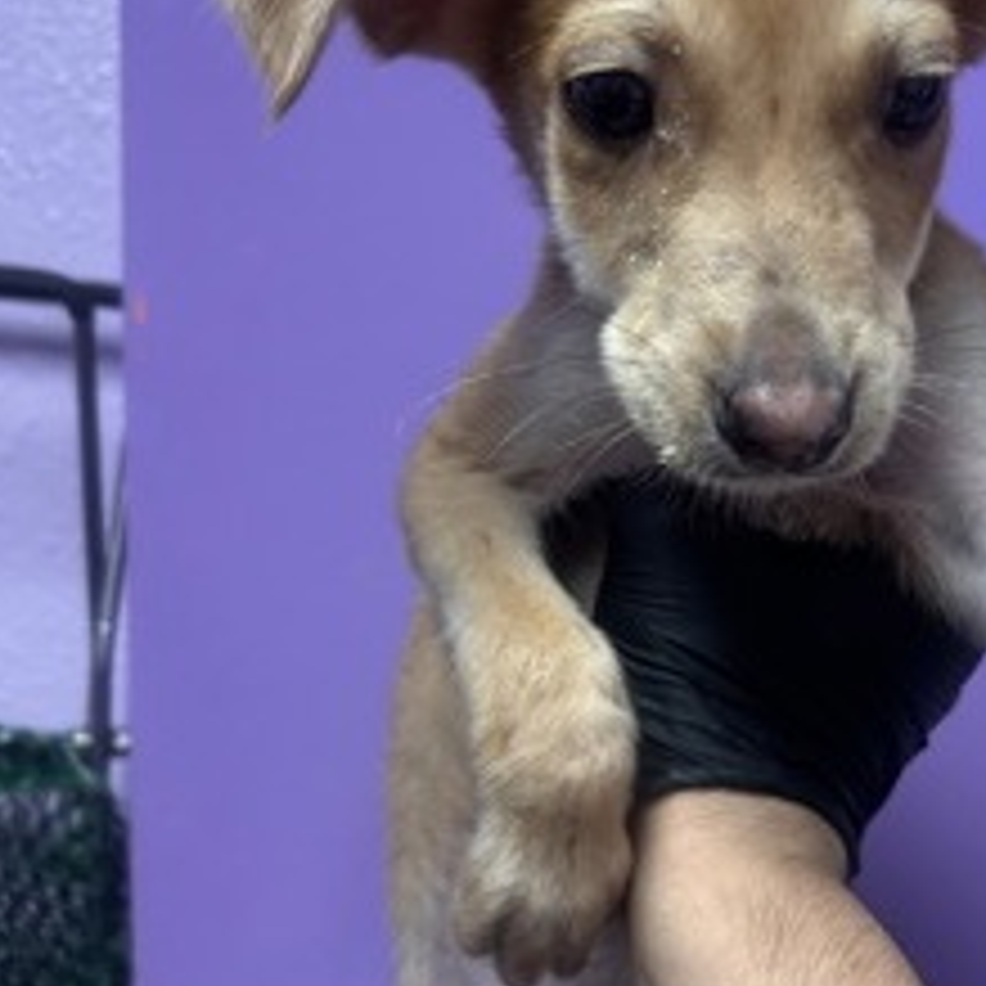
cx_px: 678
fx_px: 1418
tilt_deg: -4.1
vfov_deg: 38.3
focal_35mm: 44
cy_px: 549
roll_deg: +2.0
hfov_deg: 37.8
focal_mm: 5.7
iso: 125
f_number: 1.5
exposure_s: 1/60
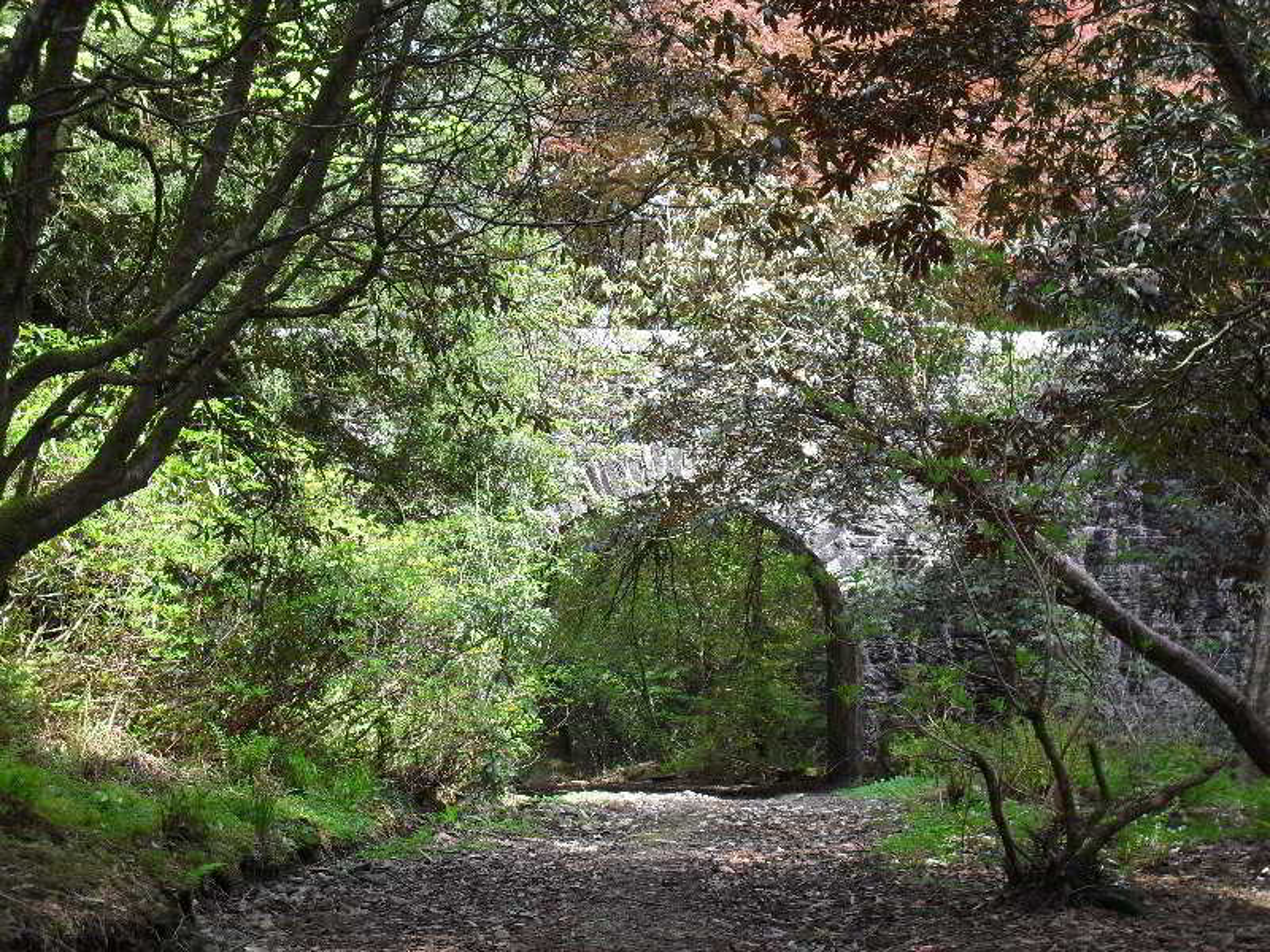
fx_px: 2091
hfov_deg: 33.8
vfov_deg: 25.7
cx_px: 635
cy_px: 476
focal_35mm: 57
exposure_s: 1/60
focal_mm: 10.1
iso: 100
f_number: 4.3
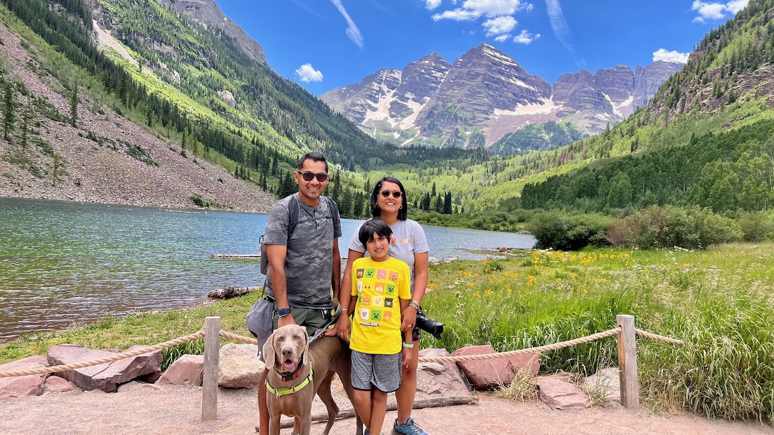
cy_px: 205
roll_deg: -4.5
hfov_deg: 66.1
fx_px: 595
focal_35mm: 29
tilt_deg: -0.2
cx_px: 388
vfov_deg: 40.2
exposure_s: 1/1901
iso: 50
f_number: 1.5
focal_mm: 5.7
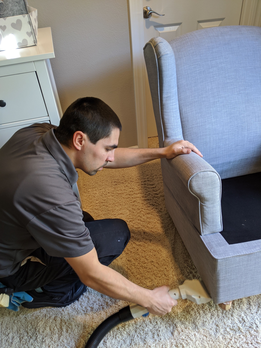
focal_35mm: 27
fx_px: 271
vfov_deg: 65.3
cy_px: 174
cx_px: 130
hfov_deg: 51.4
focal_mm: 4.44
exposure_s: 1/40
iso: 151
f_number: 1.8
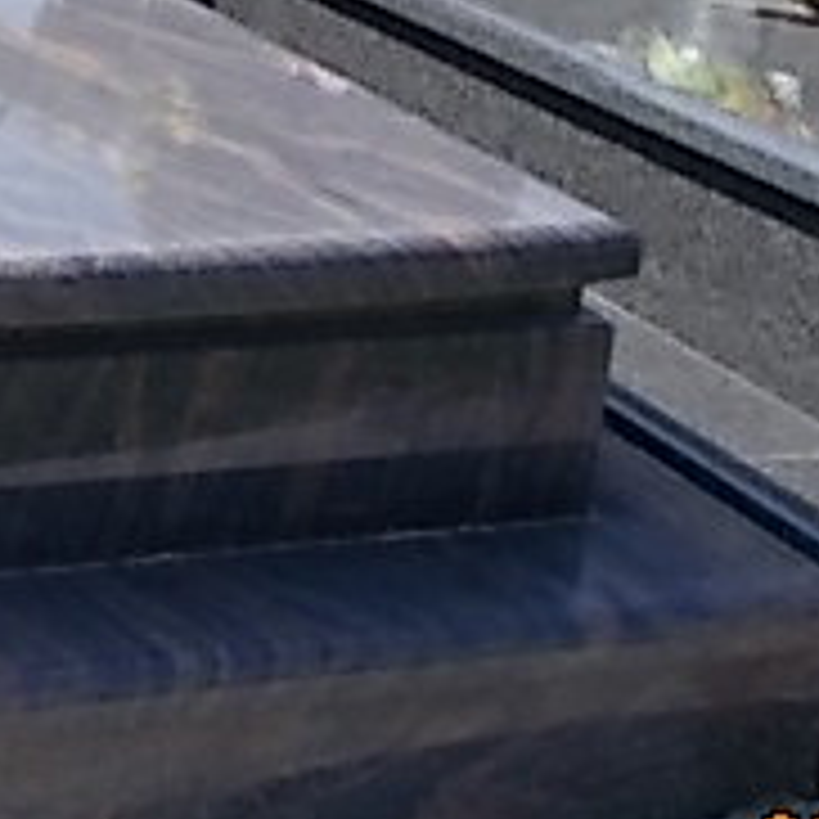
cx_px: -45
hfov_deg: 18.1
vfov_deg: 18.3
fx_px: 2489
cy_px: 27
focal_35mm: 93
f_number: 8.6
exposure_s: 1/100
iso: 80
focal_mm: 5.3
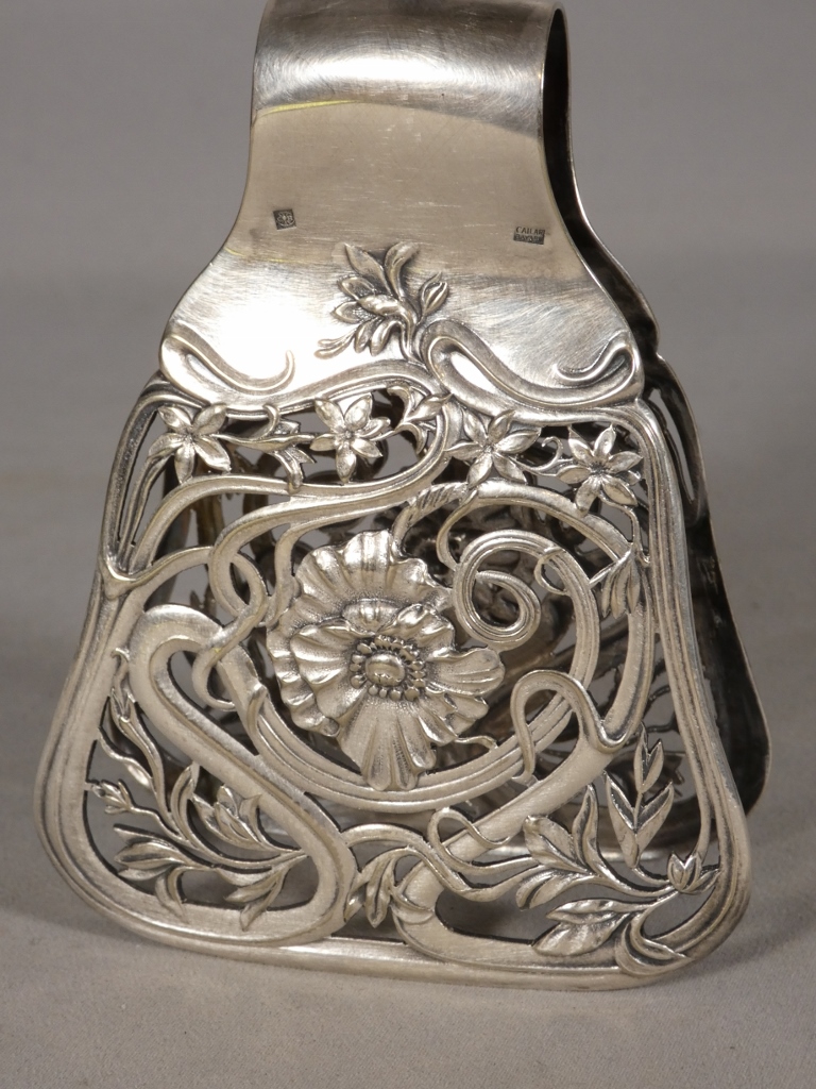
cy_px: 544
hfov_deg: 16.4
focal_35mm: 90
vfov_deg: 21.8
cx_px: 408
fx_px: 2829
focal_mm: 16
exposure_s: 1/80
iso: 200
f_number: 4.7
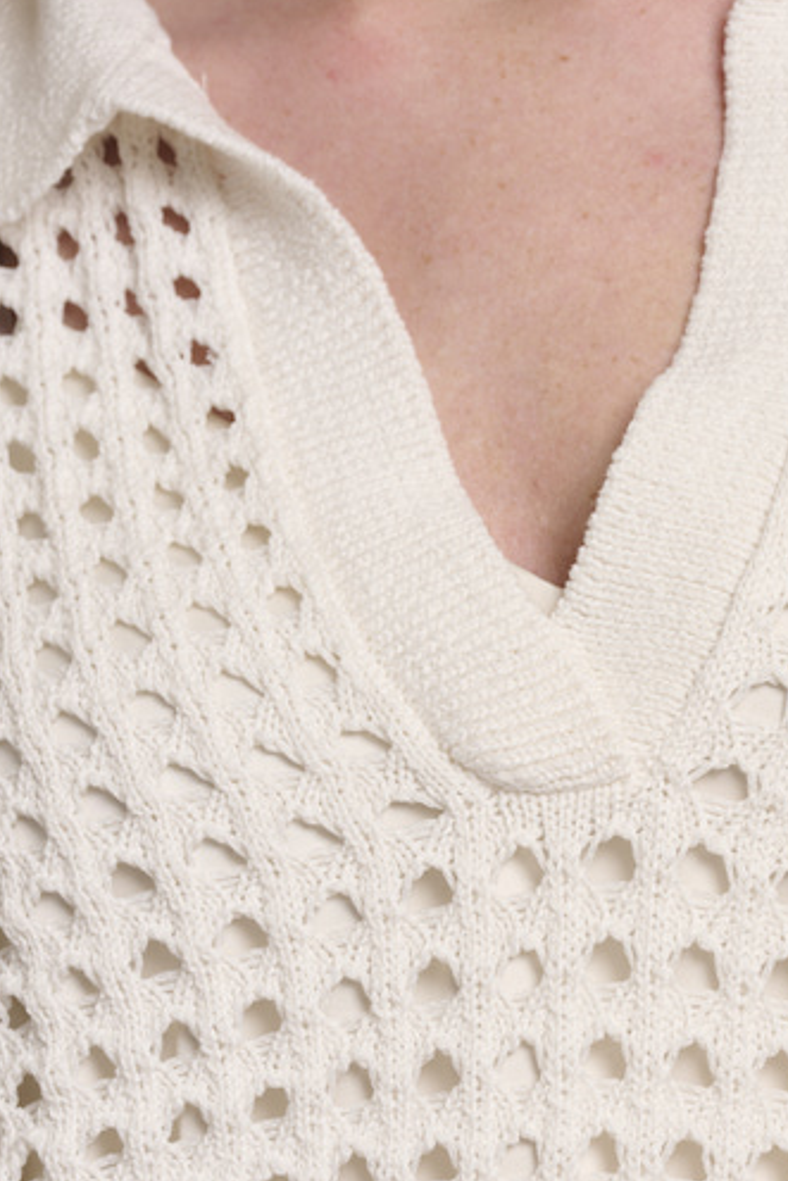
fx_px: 8333
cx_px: 526
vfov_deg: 8.1
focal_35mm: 254
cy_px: 1017
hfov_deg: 5.4
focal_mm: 140
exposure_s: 1/160
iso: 125
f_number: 8
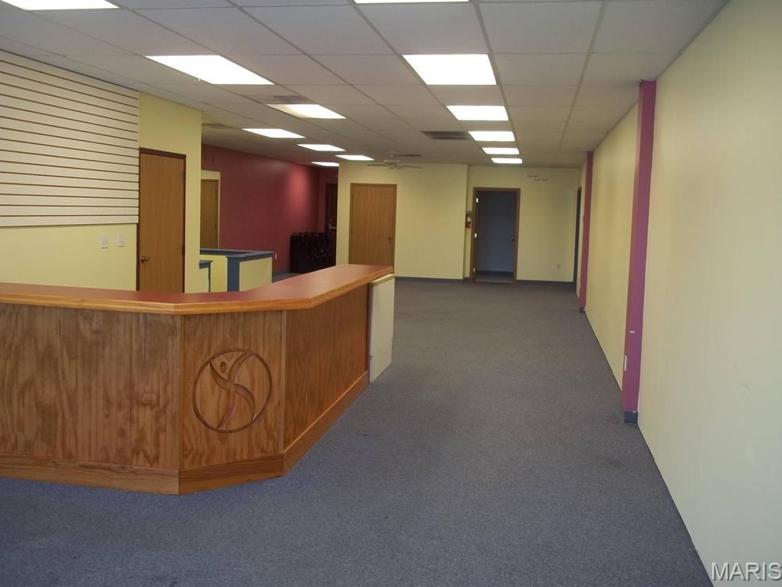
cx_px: 387
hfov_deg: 55.3
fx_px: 746
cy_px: 285
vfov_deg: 42.9
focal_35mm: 33
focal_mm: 5.7
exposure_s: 1/30
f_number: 2.9
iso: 64
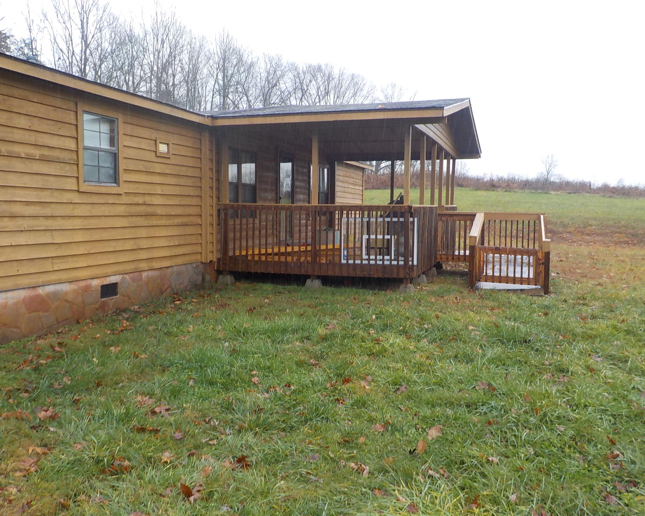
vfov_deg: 45.8
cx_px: 328
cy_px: 256
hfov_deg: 55.7
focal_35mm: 32
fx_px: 611
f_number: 3.3
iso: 125
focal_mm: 4.1
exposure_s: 1/60
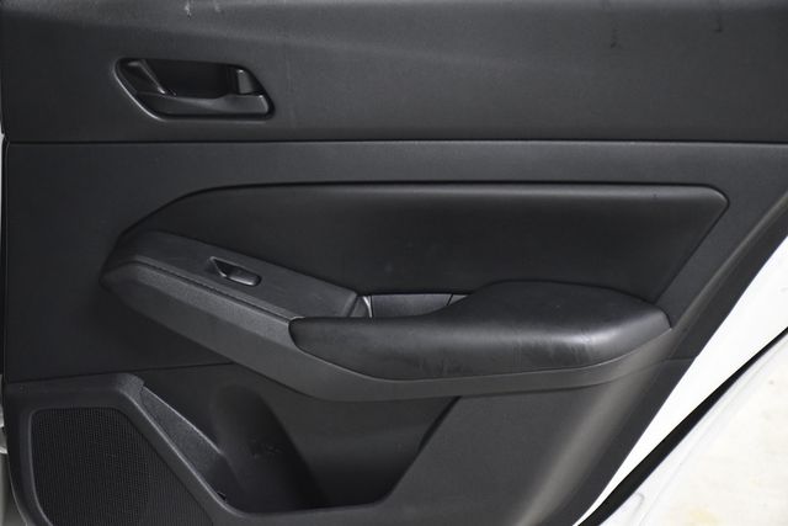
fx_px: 1708
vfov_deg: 17.5
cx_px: 394
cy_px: 263
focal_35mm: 78
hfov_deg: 26.0
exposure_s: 1/125
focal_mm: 52
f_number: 4.8
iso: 2500
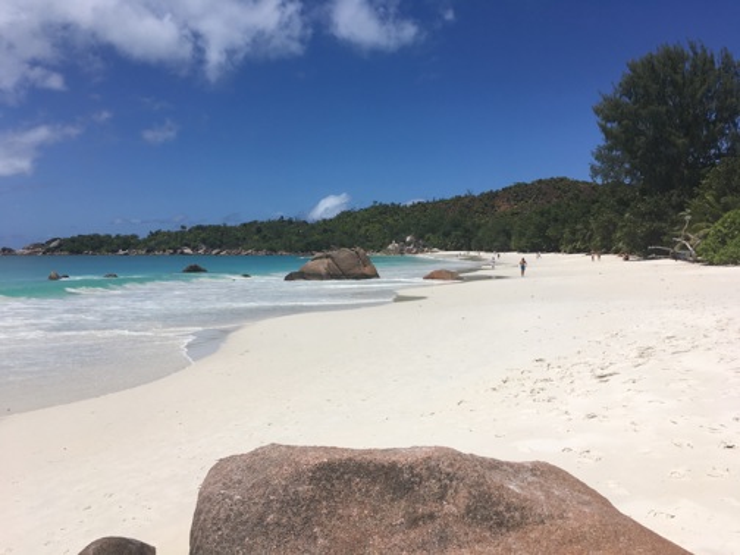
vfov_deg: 48.2
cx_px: 370
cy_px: 278
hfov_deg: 61.7
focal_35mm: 29
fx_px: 620
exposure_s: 1/3663
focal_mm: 4.15
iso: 25
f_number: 2.2
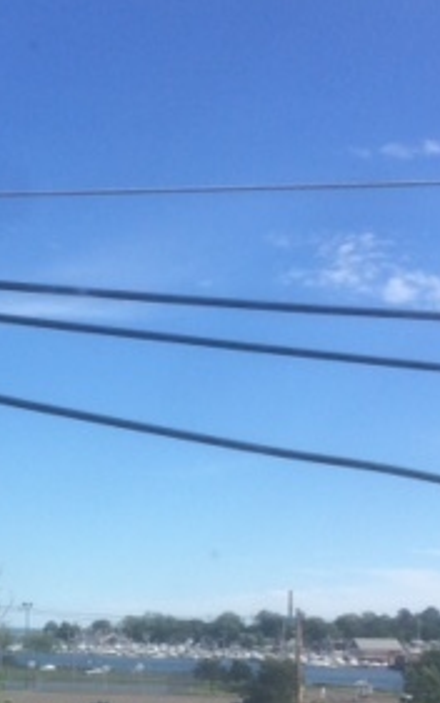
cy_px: 535
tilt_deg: +2.3
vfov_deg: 28.9
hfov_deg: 18.2
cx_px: 12
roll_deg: -0.4
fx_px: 1341
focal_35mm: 70
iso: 32
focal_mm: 4.15
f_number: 2.2
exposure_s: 1/1642
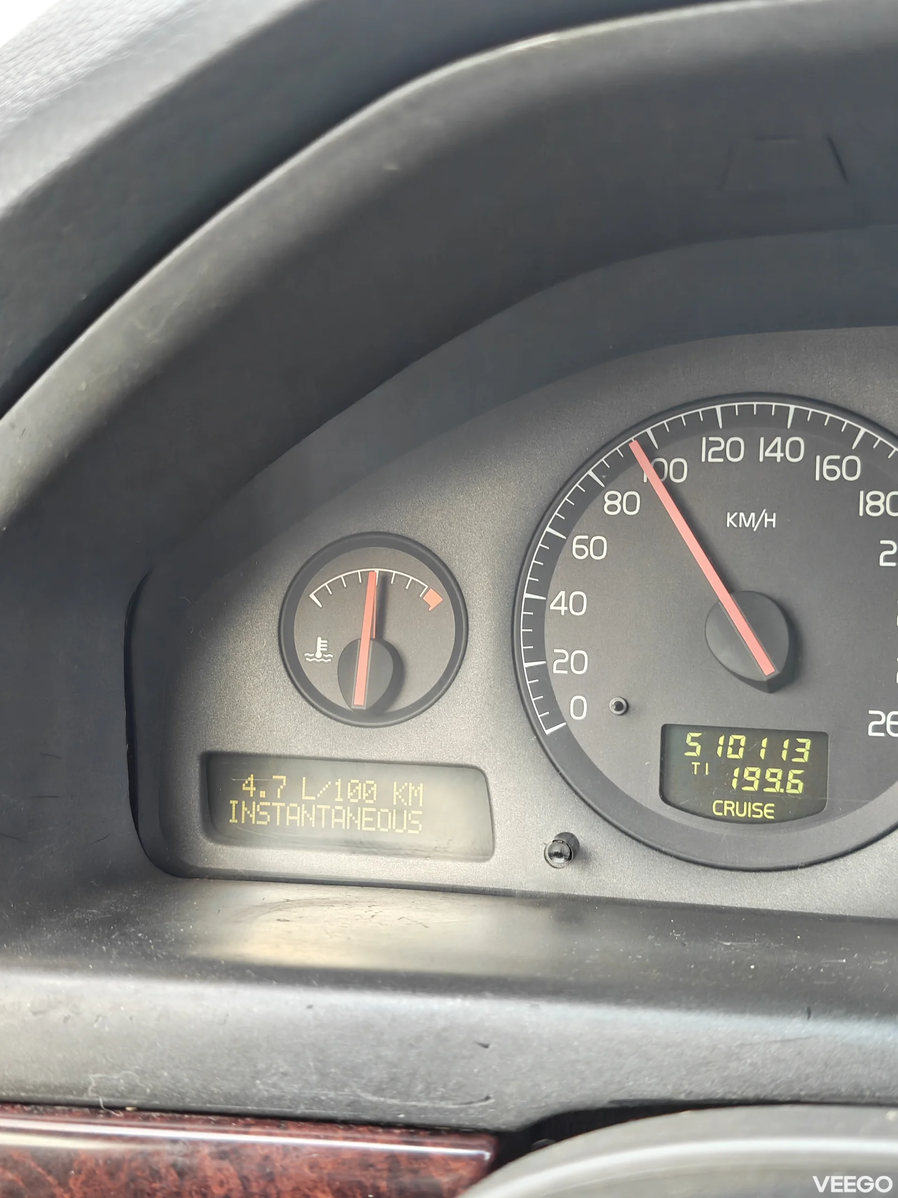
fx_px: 1729
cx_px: 449
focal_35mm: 50
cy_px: 599
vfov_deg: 38.2
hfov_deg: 29.1
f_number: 1.68
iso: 259
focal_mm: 6.57
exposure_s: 1/100
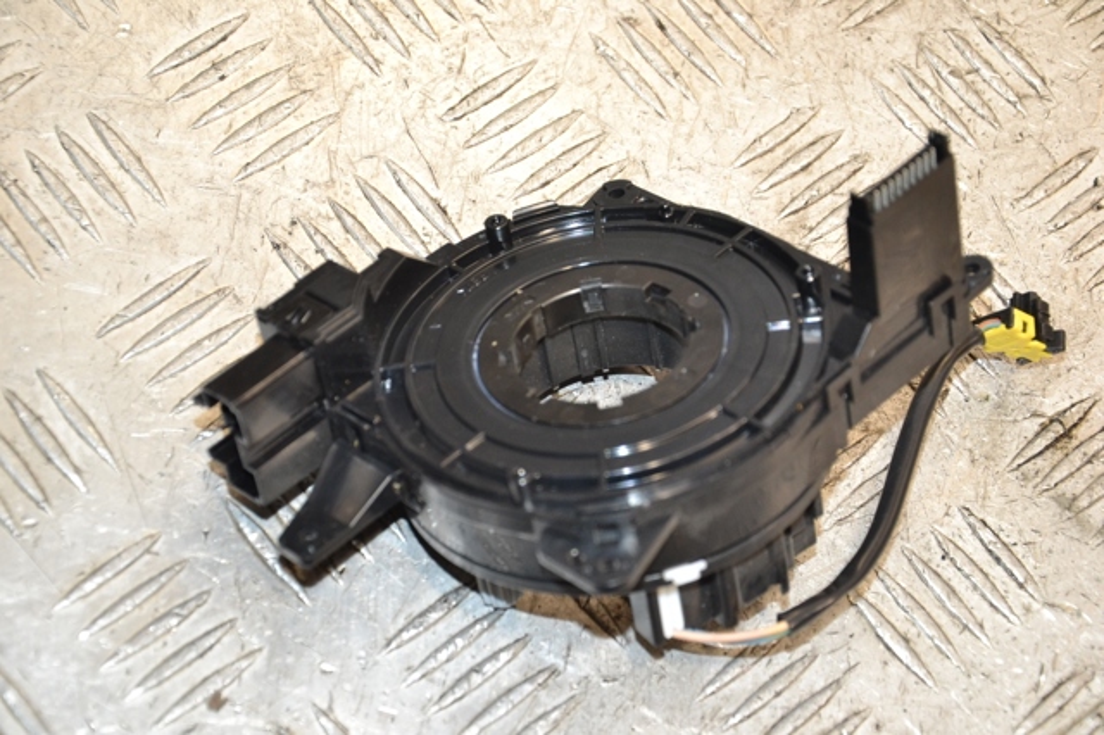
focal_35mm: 93
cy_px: 368
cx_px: 552
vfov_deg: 14.7
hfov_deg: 21.9
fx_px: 2850
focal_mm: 62
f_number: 5.3
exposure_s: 1/160
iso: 800
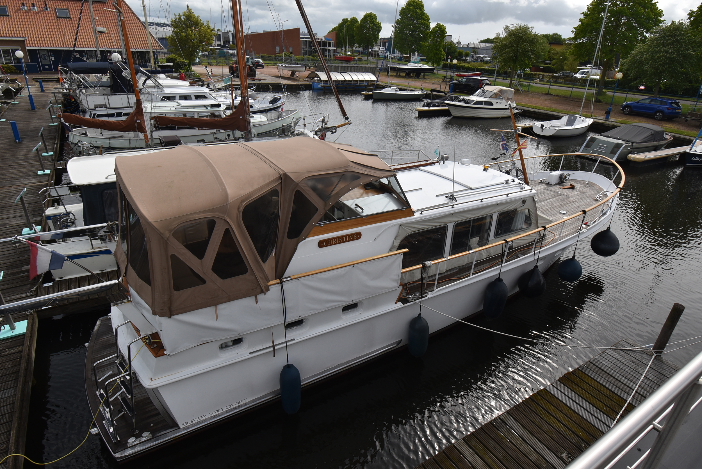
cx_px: 351
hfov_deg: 85.4
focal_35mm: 20
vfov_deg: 63.3
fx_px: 381
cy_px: 234
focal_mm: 13
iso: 200
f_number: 10
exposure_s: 1/400
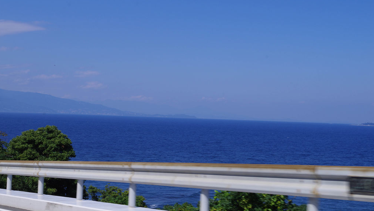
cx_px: 187
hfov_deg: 37.8
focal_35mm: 55
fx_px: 546
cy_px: 95
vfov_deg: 21.8
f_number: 11
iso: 100
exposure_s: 1/160
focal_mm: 35
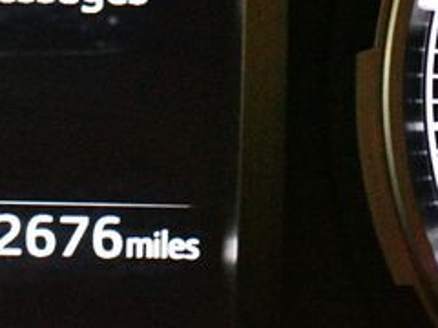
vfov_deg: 8.6
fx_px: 2176
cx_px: -9
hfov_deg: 11.4
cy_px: -42
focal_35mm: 172
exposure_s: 1/50
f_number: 5.3
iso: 12800
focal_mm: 45
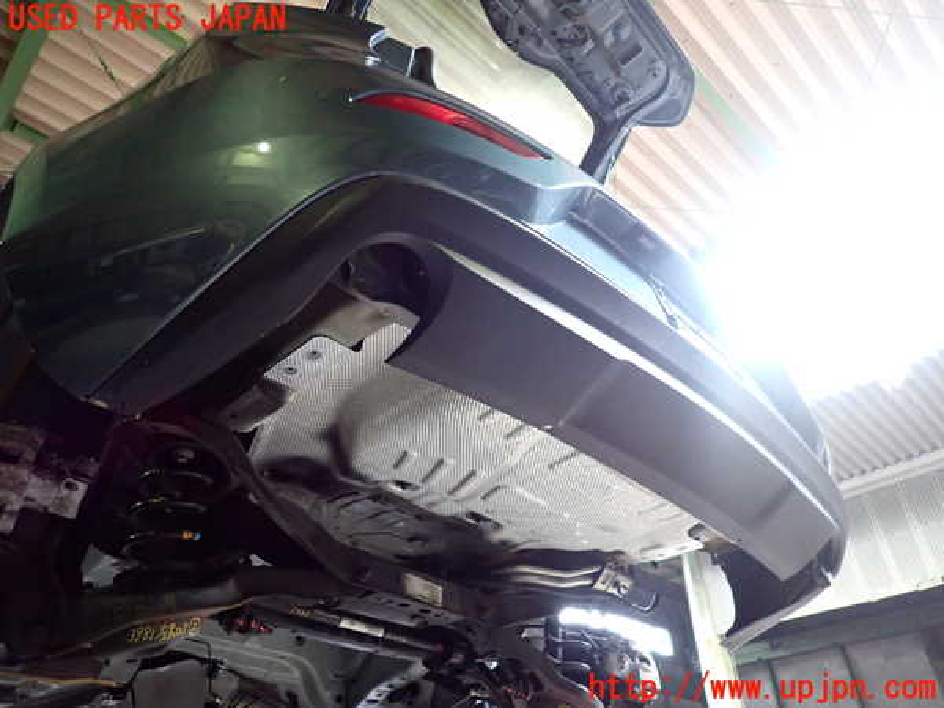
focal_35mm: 25
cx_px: 472
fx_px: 682
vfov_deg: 54.9
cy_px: 354
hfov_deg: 69.4
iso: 800
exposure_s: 1/100
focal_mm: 4.5
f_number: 2
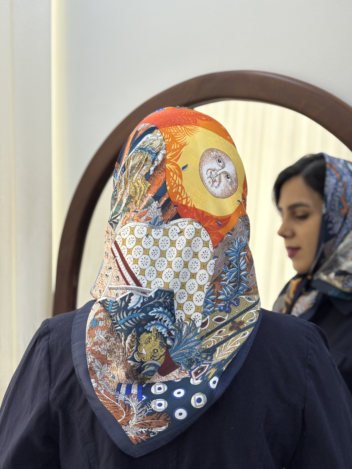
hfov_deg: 28.0
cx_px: 176
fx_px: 705
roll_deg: -0.6
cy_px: 234
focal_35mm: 52
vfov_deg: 36.8
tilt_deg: -3.2
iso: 125
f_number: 1.6
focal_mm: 5.96
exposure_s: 1/100
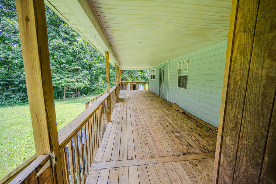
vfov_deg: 81.2
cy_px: 92
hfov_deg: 104.2
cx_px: 138
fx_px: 107
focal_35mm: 14
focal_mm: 14
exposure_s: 1/1600
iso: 1000
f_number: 4
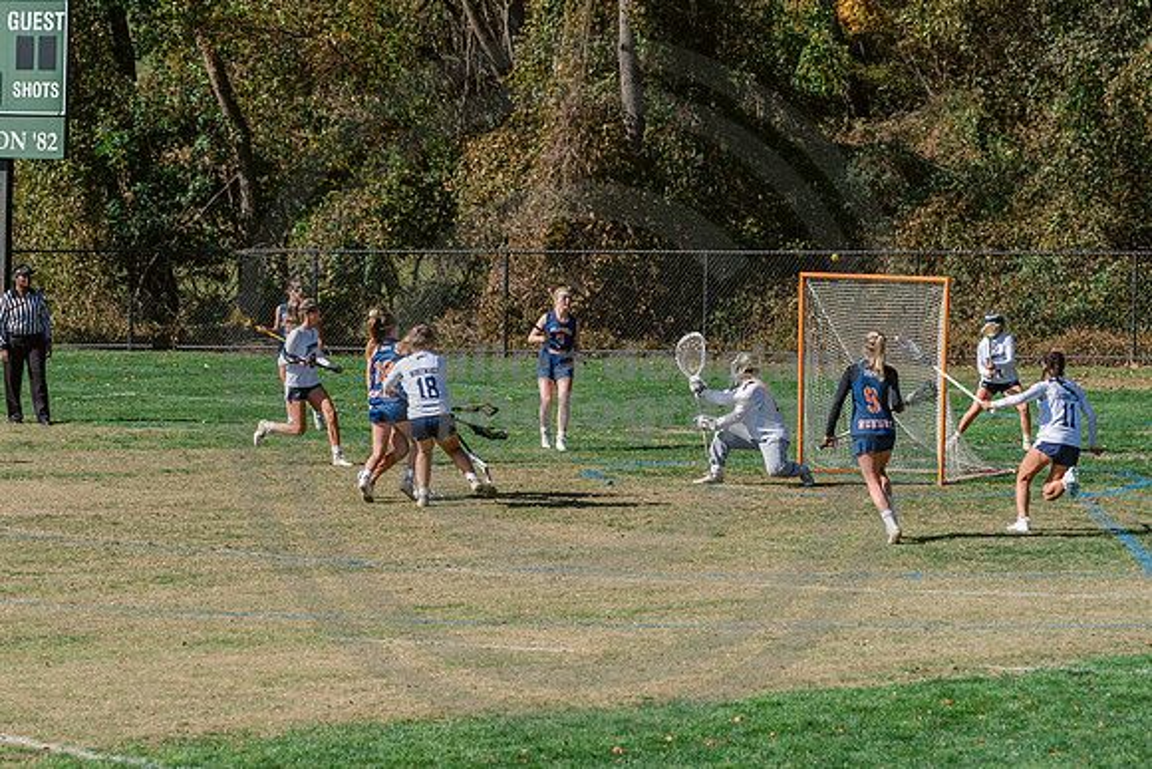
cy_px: 350
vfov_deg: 8.6
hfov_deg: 12.9
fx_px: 5095
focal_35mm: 159
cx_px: 412
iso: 250
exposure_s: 1/800
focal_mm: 122
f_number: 7.1
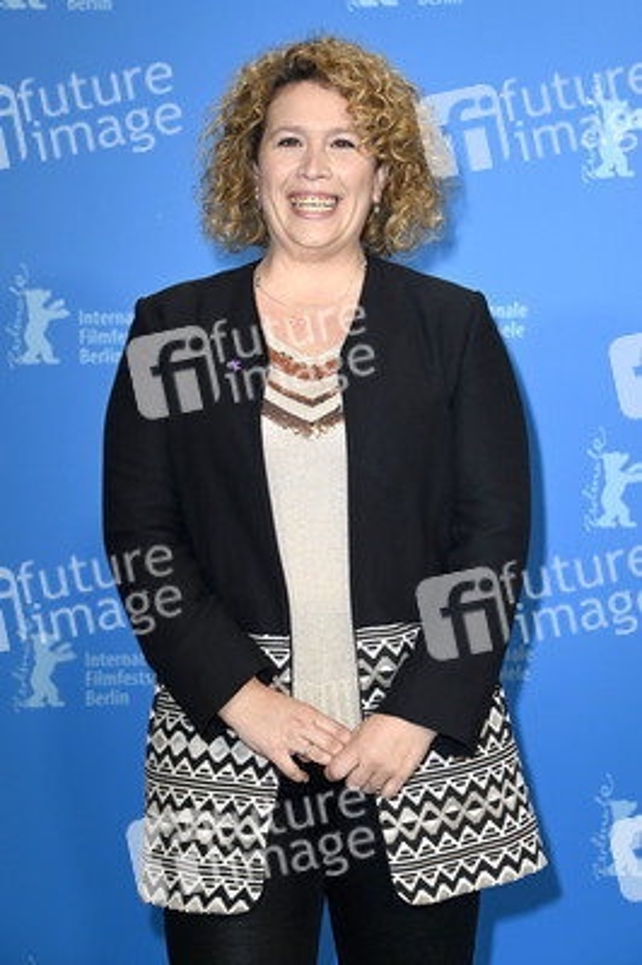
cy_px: 482
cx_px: 321
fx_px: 2090
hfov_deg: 17.5
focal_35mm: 78
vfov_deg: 26.0
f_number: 5
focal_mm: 78
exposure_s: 1/250
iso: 1000
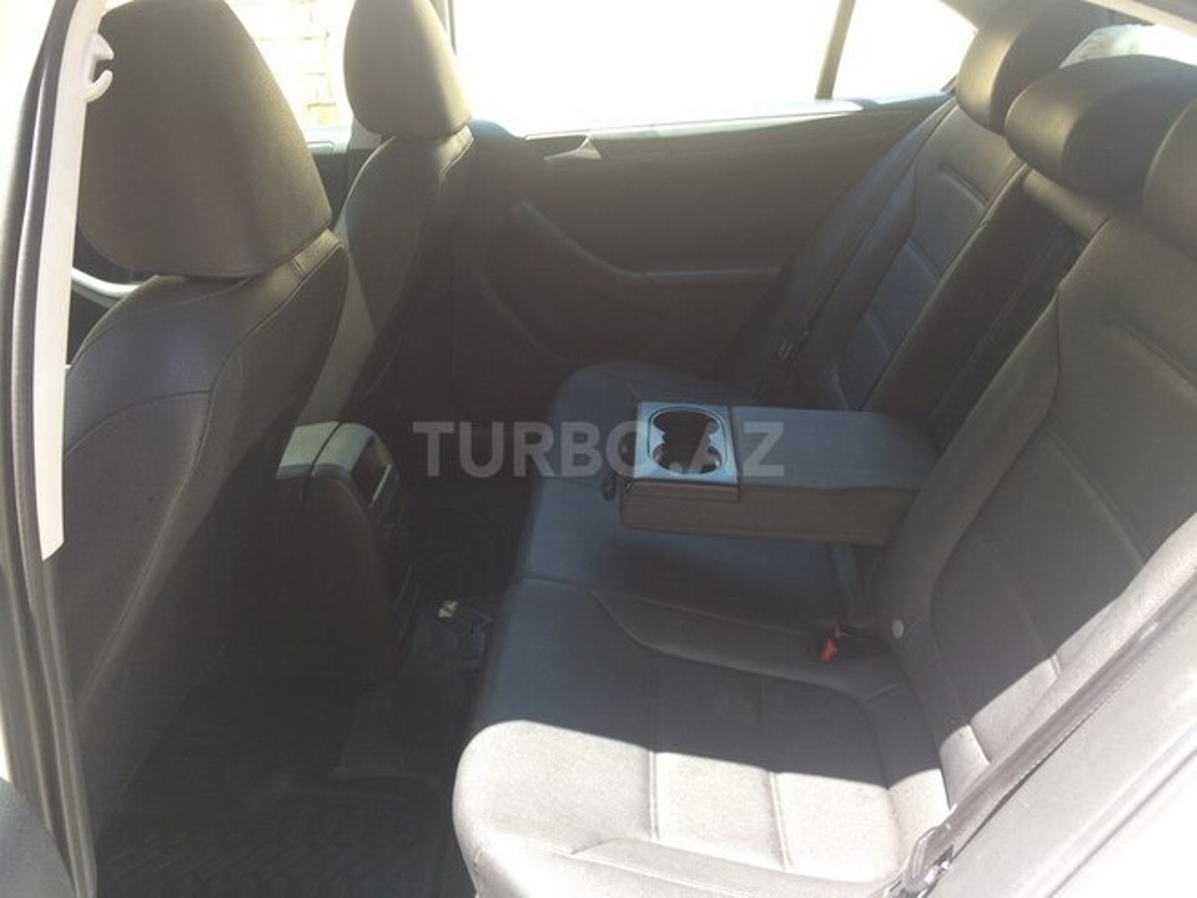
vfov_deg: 48.2
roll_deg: +1.4
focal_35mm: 29
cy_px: 449
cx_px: 598
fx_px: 1003
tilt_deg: -27.5
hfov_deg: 61.7
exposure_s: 1/102
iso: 32
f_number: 2.2
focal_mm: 4.15
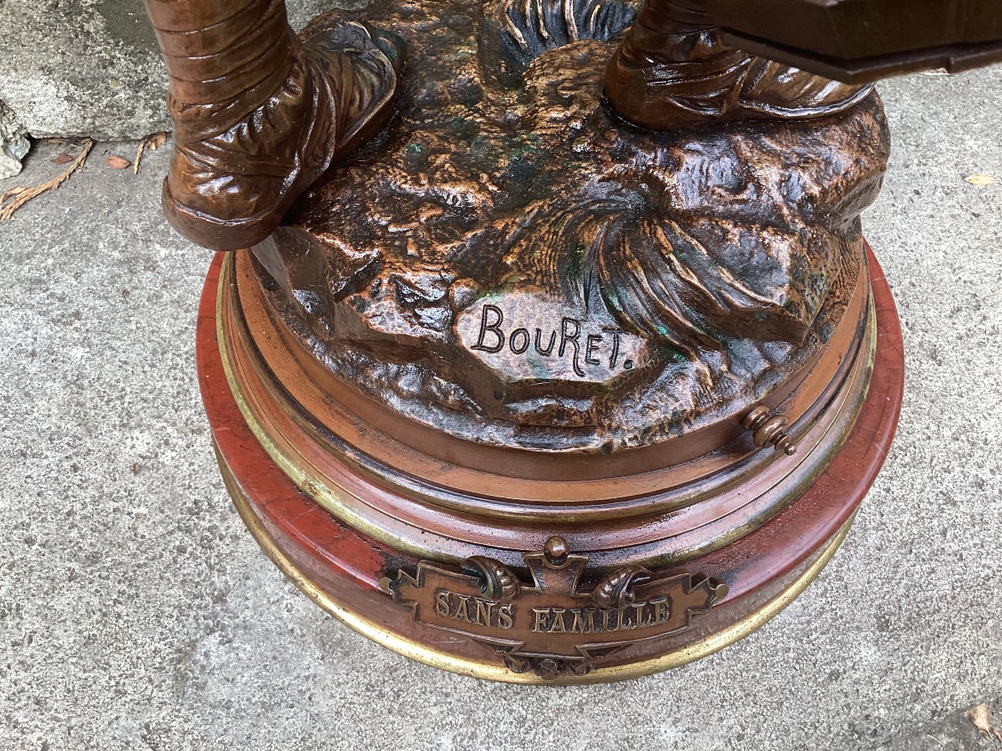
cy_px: 376
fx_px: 897
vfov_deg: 45.4
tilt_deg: -54.9
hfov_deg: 58.4
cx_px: 501
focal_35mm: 31
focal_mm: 3.3
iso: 50
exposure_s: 1/100
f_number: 2.4
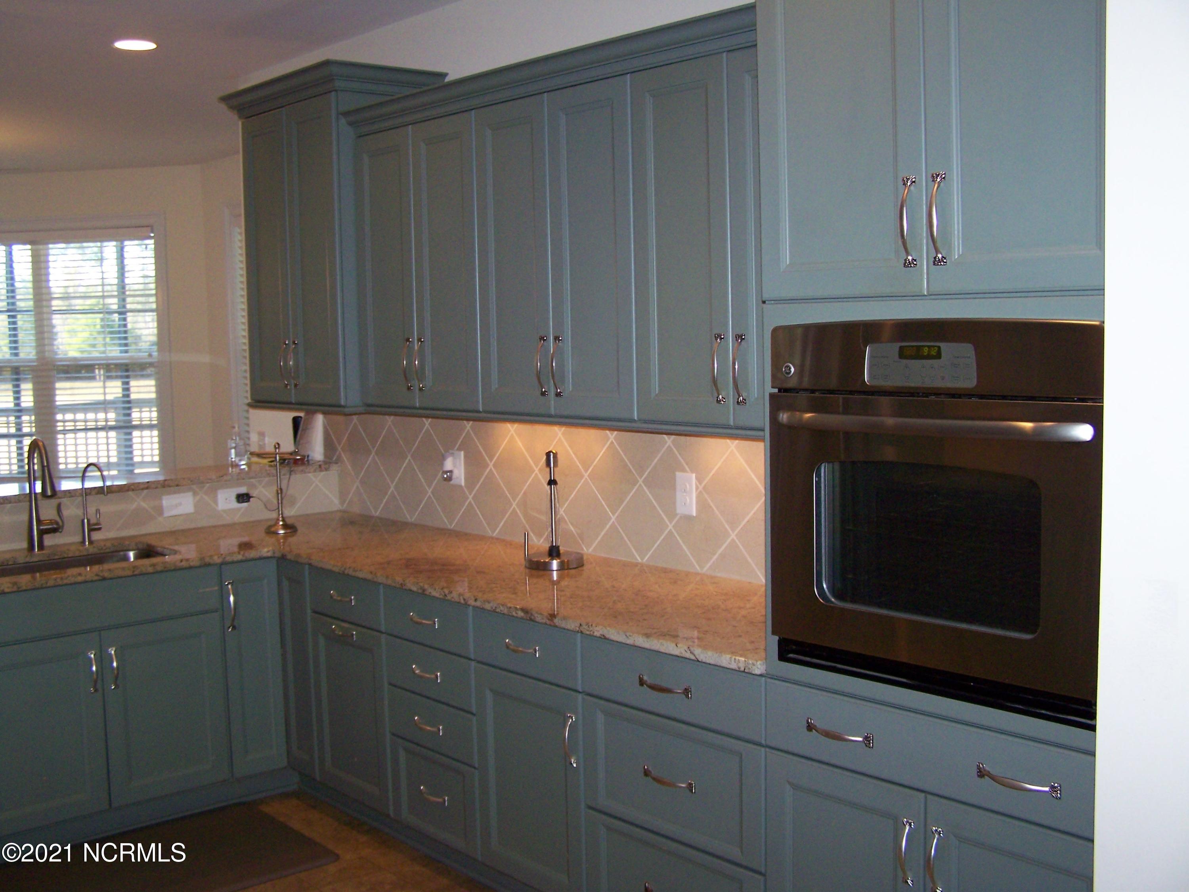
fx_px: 1305
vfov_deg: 37.7
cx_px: 594
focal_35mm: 38
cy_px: 446
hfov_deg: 49.0
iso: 160
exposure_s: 1/60
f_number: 2.8
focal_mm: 6.3
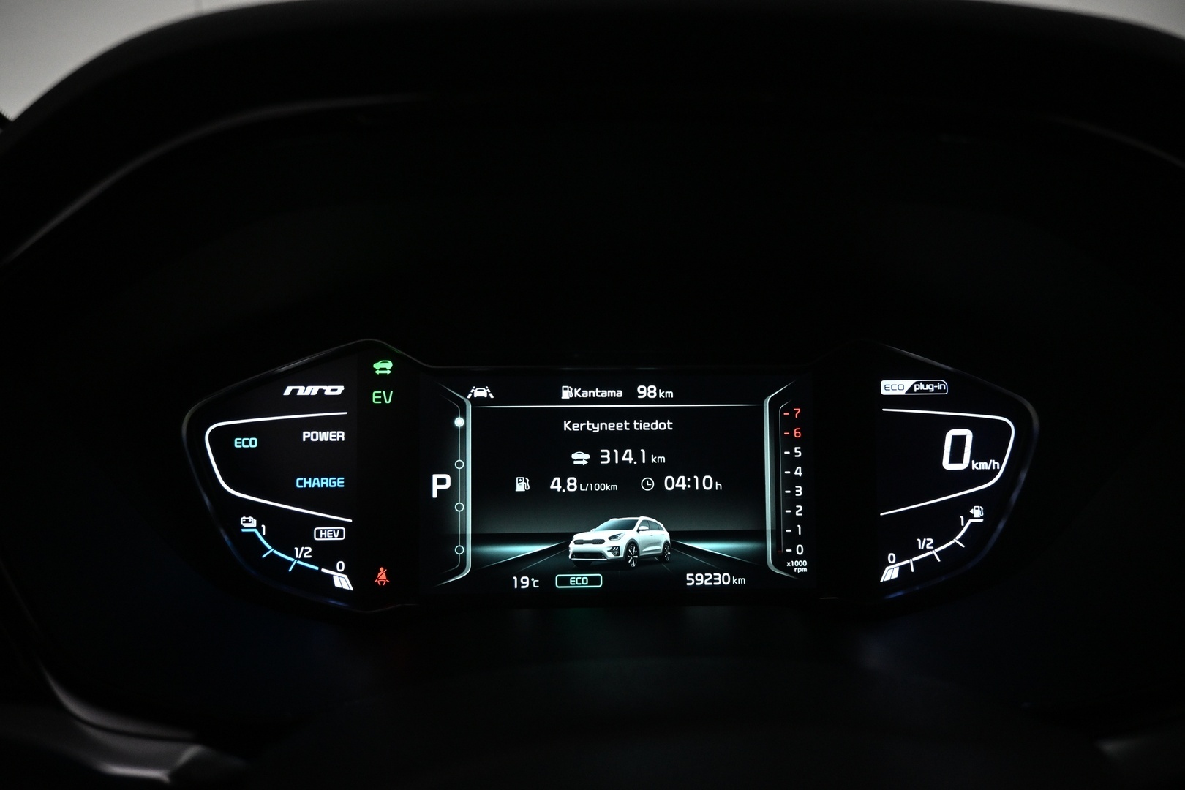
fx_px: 790
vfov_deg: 53.1
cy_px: 395
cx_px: 592
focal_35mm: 24
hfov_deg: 73.7
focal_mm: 16
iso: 1600
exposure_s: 1/160
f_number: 3.5
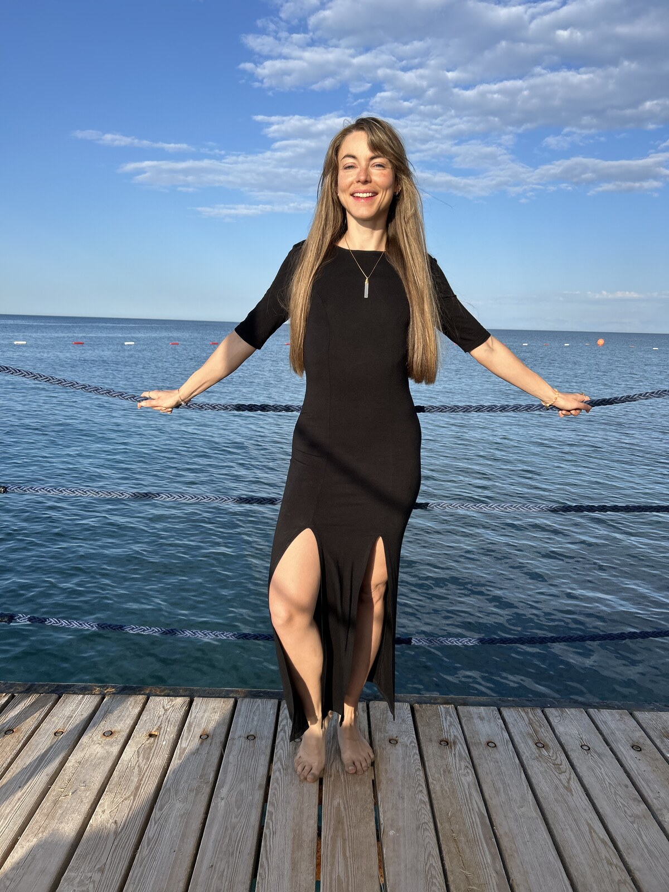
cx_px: 334
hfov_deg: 53.1
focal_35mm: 26
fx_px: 670
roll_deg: -1.2
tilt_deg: -10.4
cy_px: 446
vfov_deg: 67.3
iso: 50
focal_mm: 5.7
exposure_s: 1/3257
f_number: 1.5
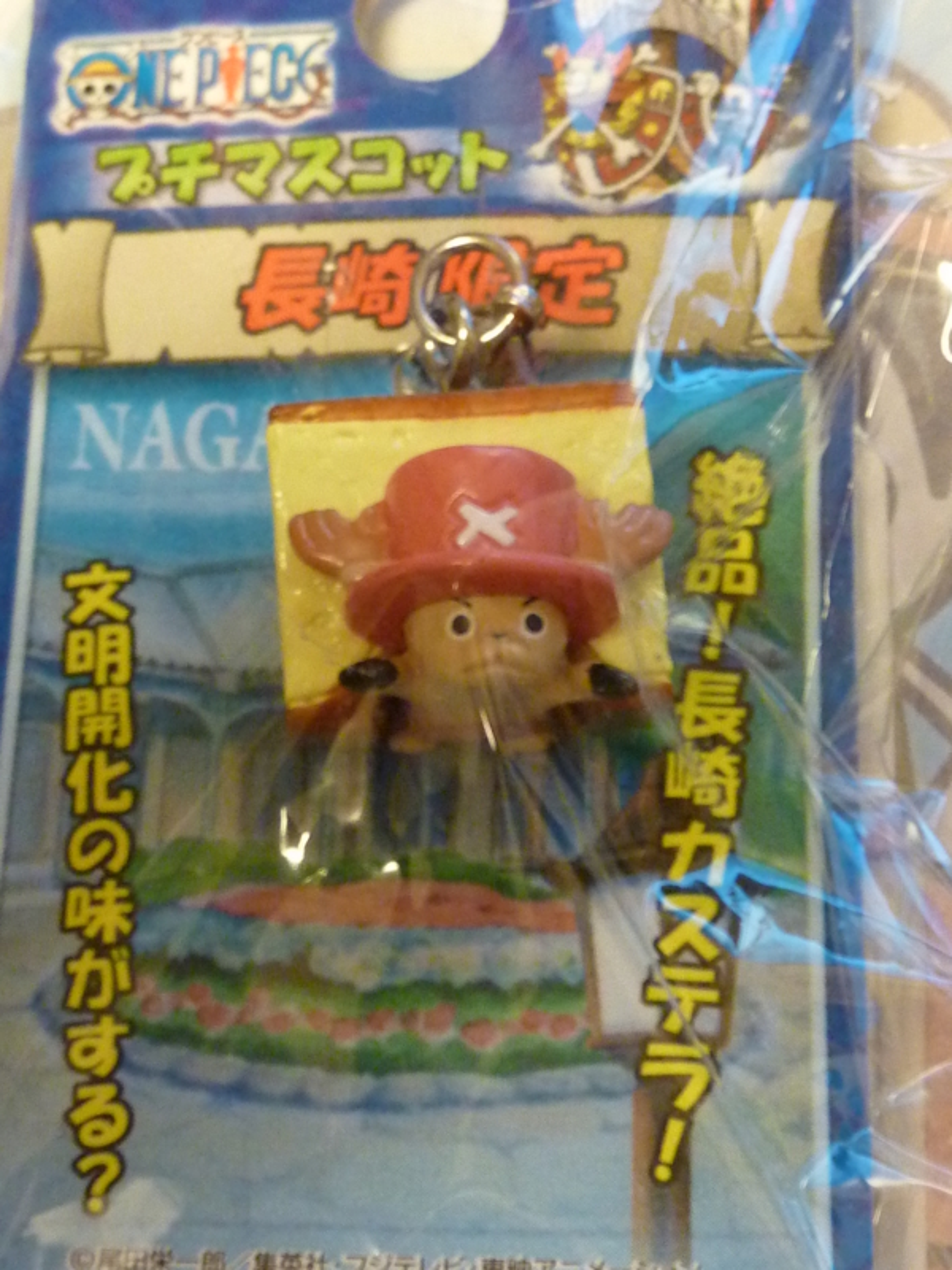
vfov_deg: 27.4
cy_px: 635
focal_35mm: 71
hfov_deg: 20.7
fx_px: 2603
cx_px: 476
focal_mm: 6.5
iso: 400
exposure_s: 1/10
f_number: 3.6
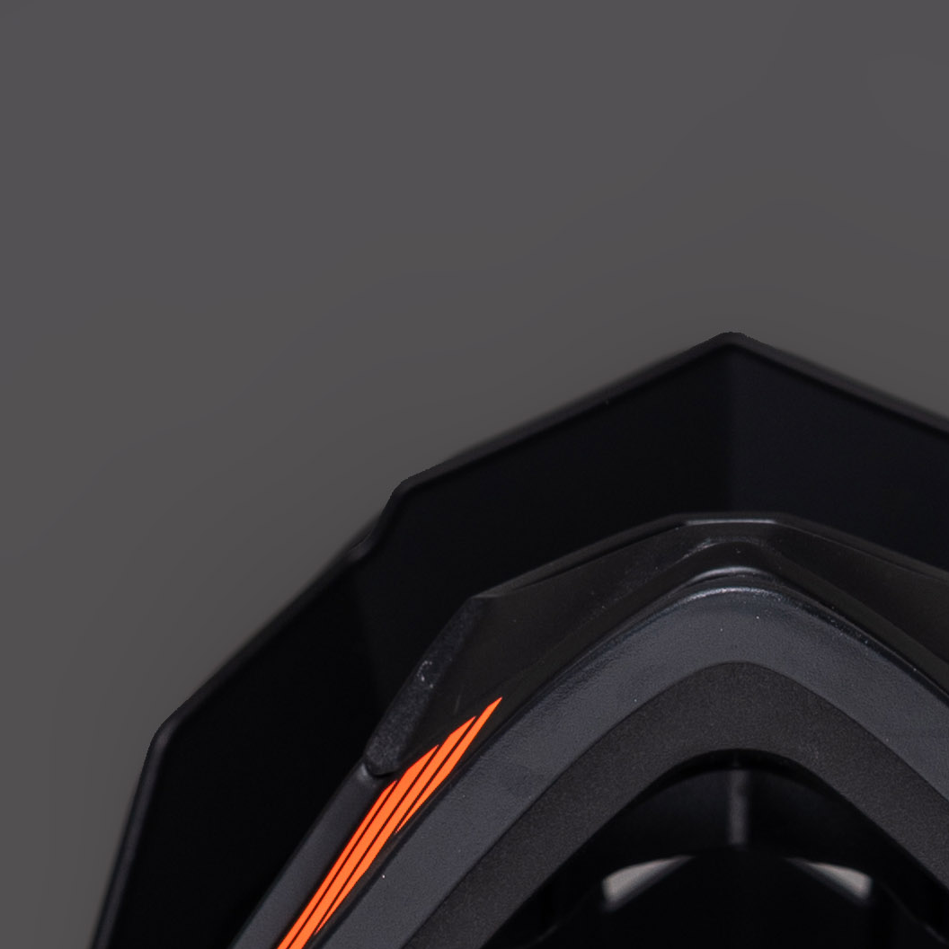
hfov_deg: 4.4
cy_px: 1770
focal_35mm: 399
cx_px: 740
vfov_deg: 4.3
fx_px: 12376
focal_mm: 85
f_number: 8
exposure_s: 1/160
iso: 100
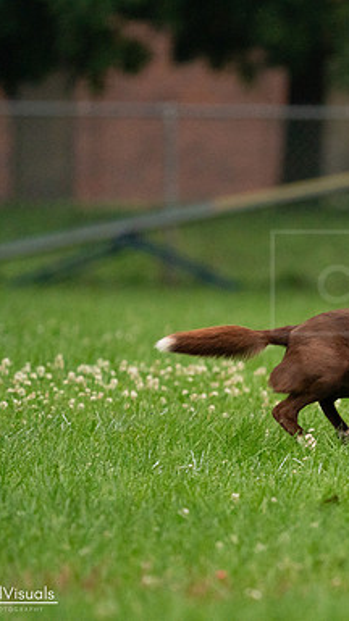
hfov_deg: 2.2
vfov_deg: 3.9
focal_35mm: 553
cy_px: 310
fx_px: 9116
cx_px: 425
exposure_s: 1/2000
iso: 6400
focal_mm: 350
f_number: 6.3
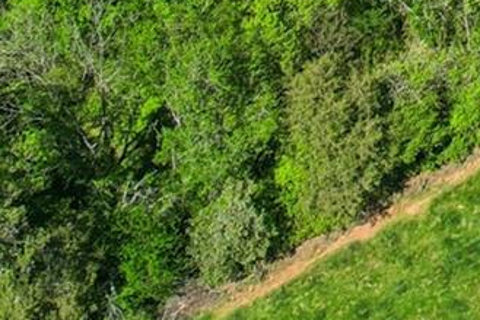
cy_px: -588
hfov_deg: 13.7
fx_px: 1826
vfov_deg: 8.6
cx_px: 794
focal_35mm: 137
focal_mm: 8.4
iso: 100
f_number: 2.8
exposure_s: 1/200
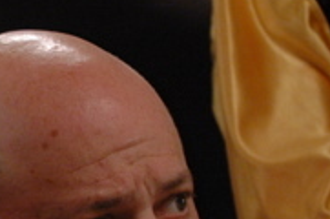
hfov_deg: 5.0
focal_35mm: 405
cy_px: 208
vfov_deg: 3.4
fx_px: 3706
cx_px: -243
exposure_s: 1/60
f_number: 4
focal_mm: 70
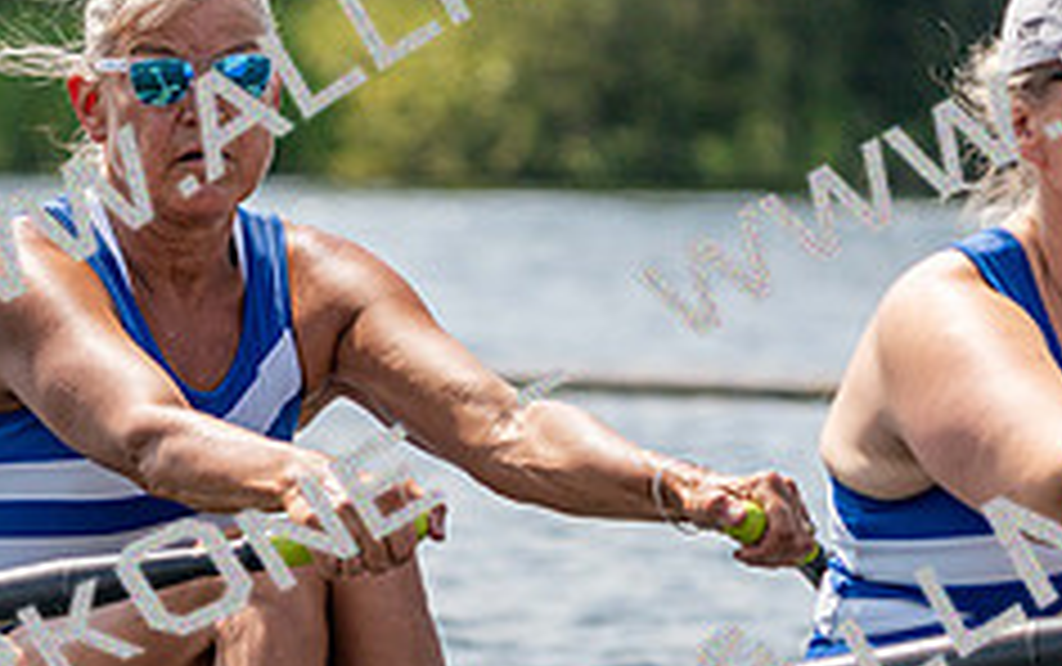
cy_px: 412
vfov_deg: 2.6
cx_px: 310
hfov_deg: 4.2
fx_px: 14514
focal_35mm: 501
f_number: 5.6
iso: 250
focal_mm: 200
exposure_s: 1/1600
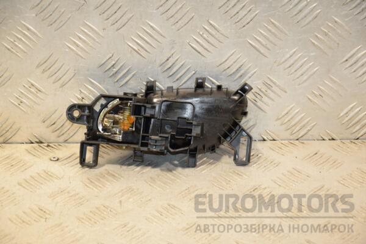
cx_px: 183
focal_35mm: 120
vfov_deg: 11.4
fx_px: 1220
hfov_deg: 17.1
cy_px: 122
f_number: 6.3
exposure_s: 1/200
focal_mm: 80
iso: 800
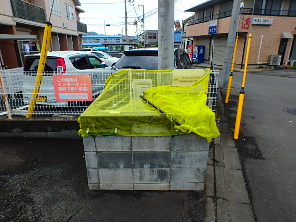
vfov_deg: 63.4
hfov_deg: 79.0
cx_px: 148
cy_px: 111
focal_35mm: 21
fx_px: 180
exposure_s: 1/320
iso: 125
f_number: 3.5
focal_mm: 3.7
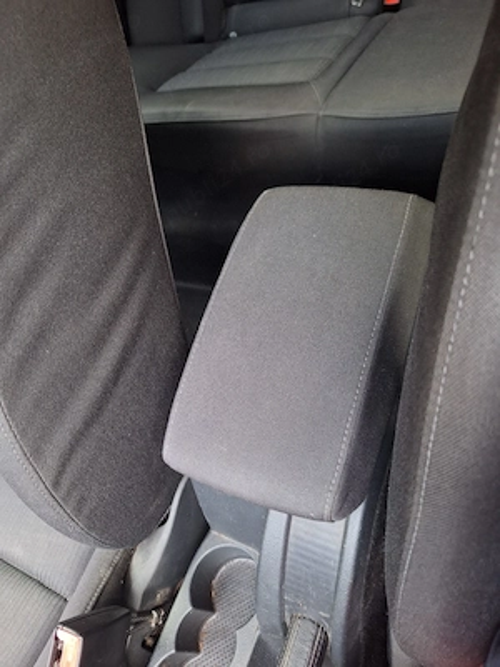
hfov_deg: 58.9
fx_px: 443
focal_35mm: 23
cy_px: 334
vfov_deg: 73.9
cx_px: 250
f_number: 1.8
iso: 500
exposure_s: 1/20
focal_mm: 5.54
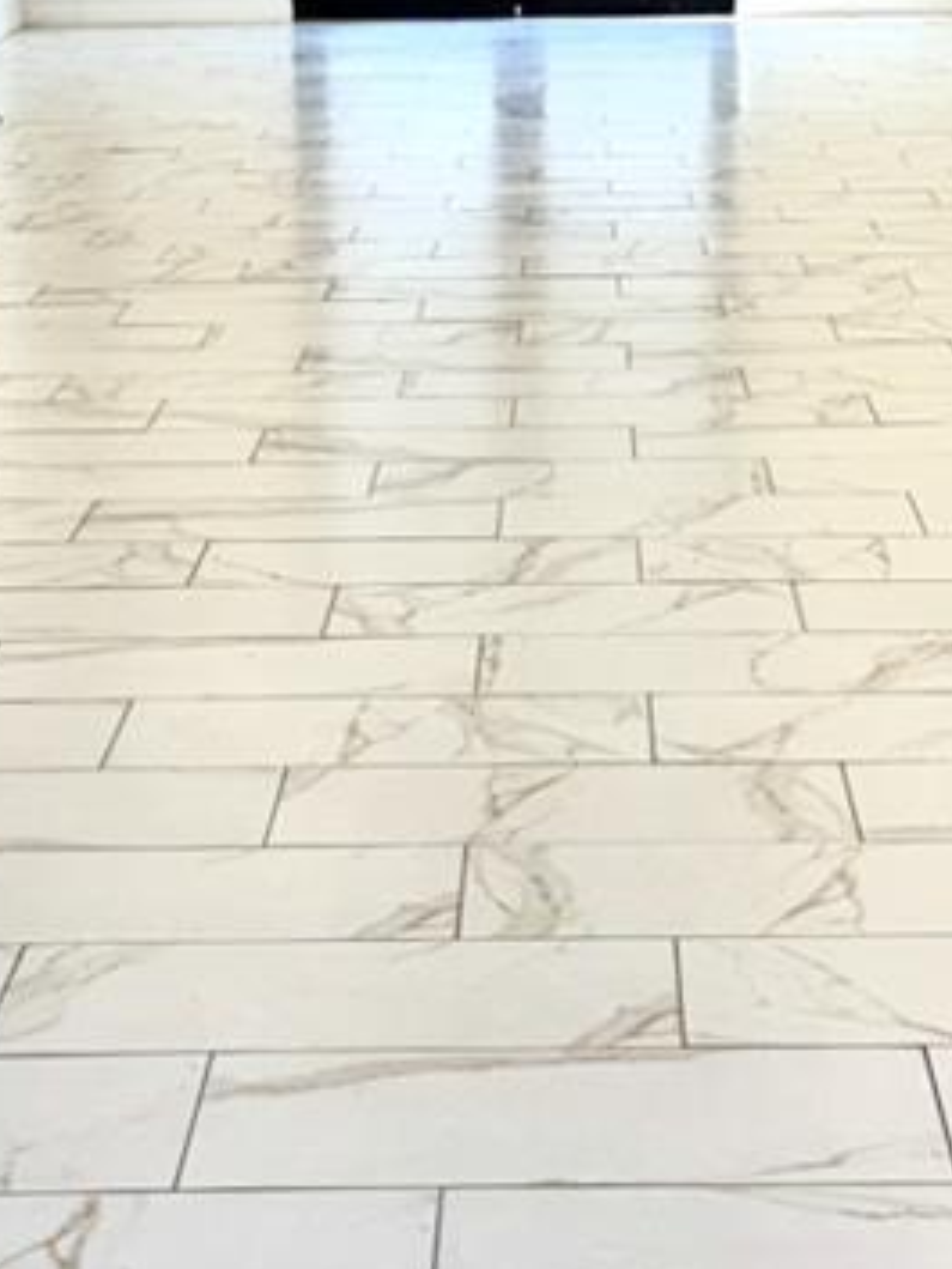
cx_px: 587
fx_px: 3738
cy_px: 248
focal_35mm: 102
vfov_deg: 19.1
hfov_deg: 14.5
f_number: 1.78
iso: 80
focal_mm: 6.76
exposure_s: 1/607
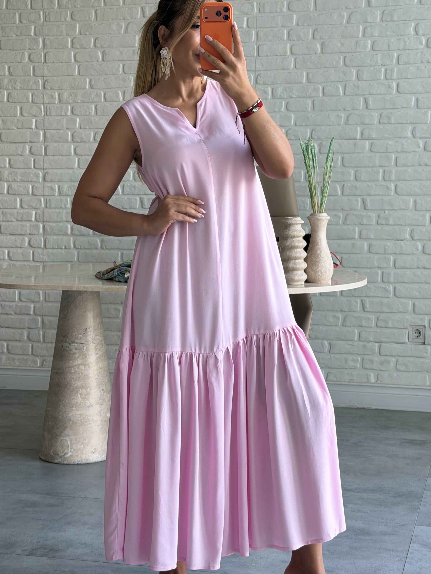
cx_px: 205
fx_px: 1079
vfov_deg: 29.7
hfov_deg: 22.6
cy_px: 201
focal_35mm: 65
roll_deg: -0.2
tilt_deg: -18.1
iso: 64
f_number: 1.78
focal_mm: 6.76
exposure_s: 1/121
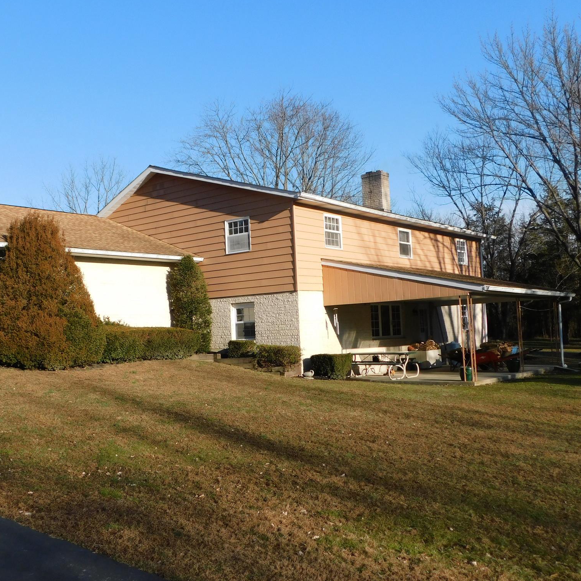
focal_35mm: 36
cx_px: 227
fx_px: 684
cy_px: 286
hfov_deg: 45.7
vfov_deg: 46.0
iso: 125
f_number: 3.2
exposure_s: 1/1000
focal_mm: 5.3
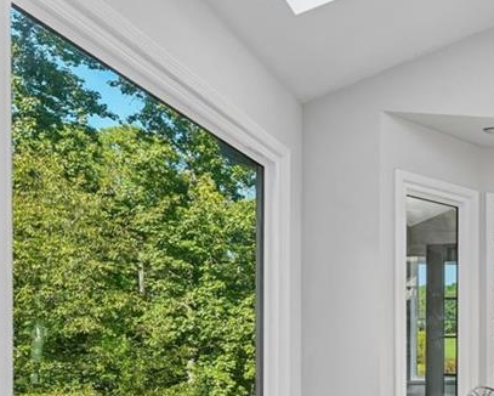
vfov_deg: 42.3
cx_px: 587
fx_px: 483
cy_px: 324
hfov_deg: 39.6
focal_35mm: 33
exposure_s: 1/20
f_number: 8
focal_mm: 14
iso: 320
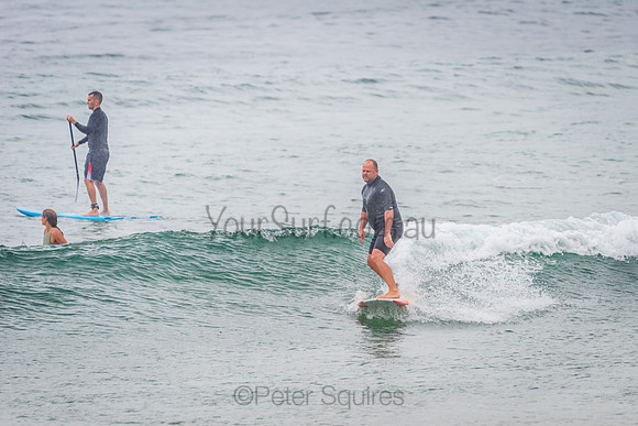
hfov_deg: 3.4
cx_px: 390
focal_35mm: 611
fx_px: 10825
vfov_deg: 2.3
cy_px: 260
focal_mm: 500
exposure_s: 1/320
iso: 250
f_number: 5.6
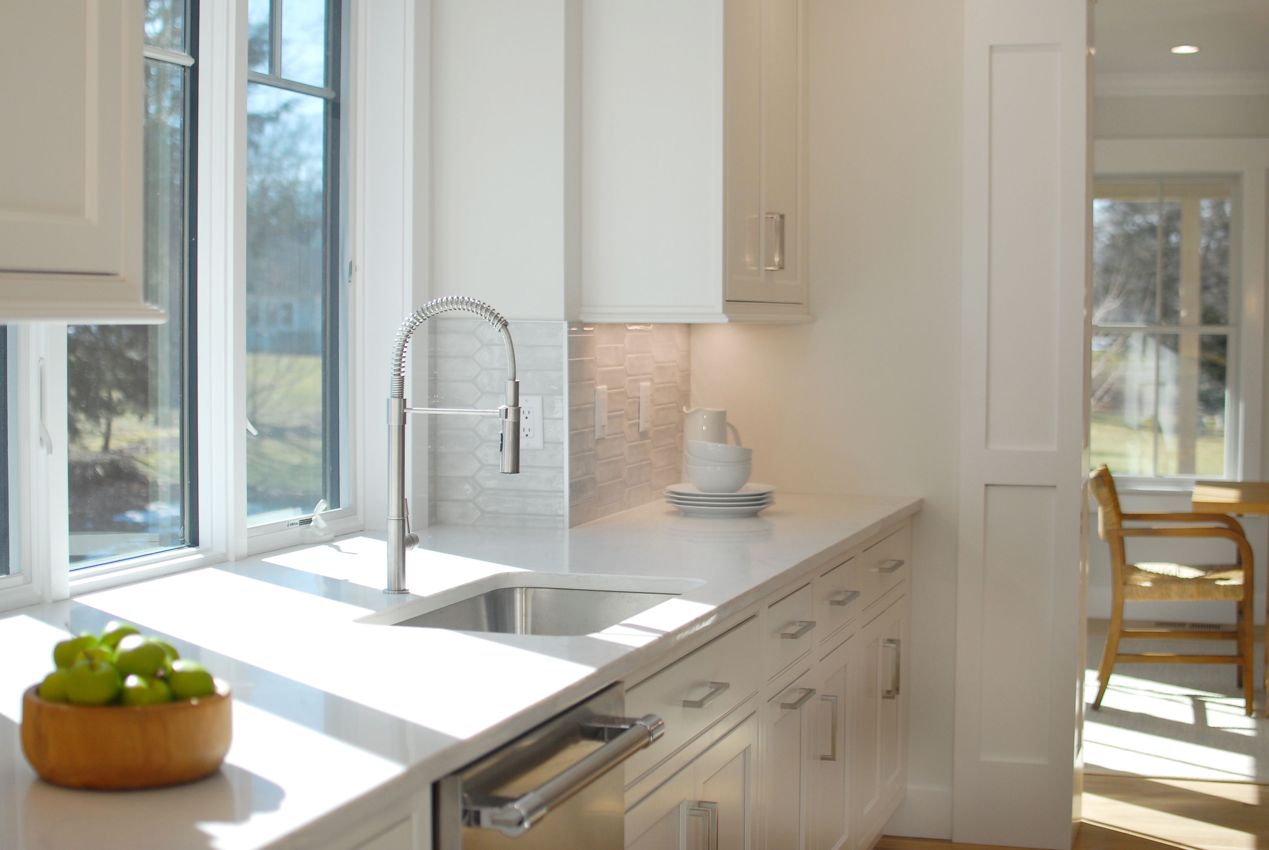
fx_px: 1853
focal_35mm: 52
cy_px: 425
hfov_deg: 37.8
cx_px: 634
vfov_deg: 25.8
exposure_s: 1/800
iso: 200
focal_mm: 35
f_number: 2.5
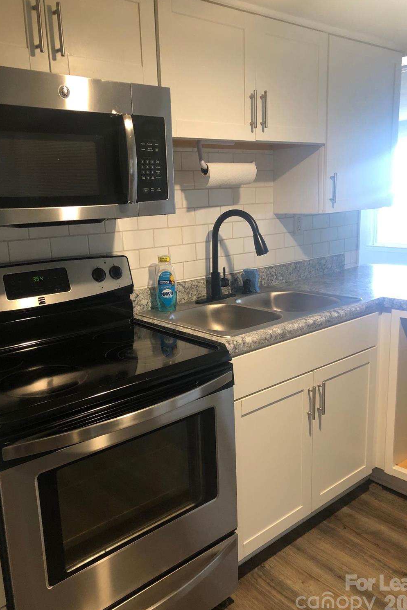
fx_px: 509
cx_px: 198
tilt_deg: -12.8
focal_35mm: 30
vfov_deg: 61.9
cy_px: 306
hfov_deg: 43.6
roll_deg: +2.9
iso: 50
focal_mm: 3.99
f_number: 1.8
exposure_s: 1/15
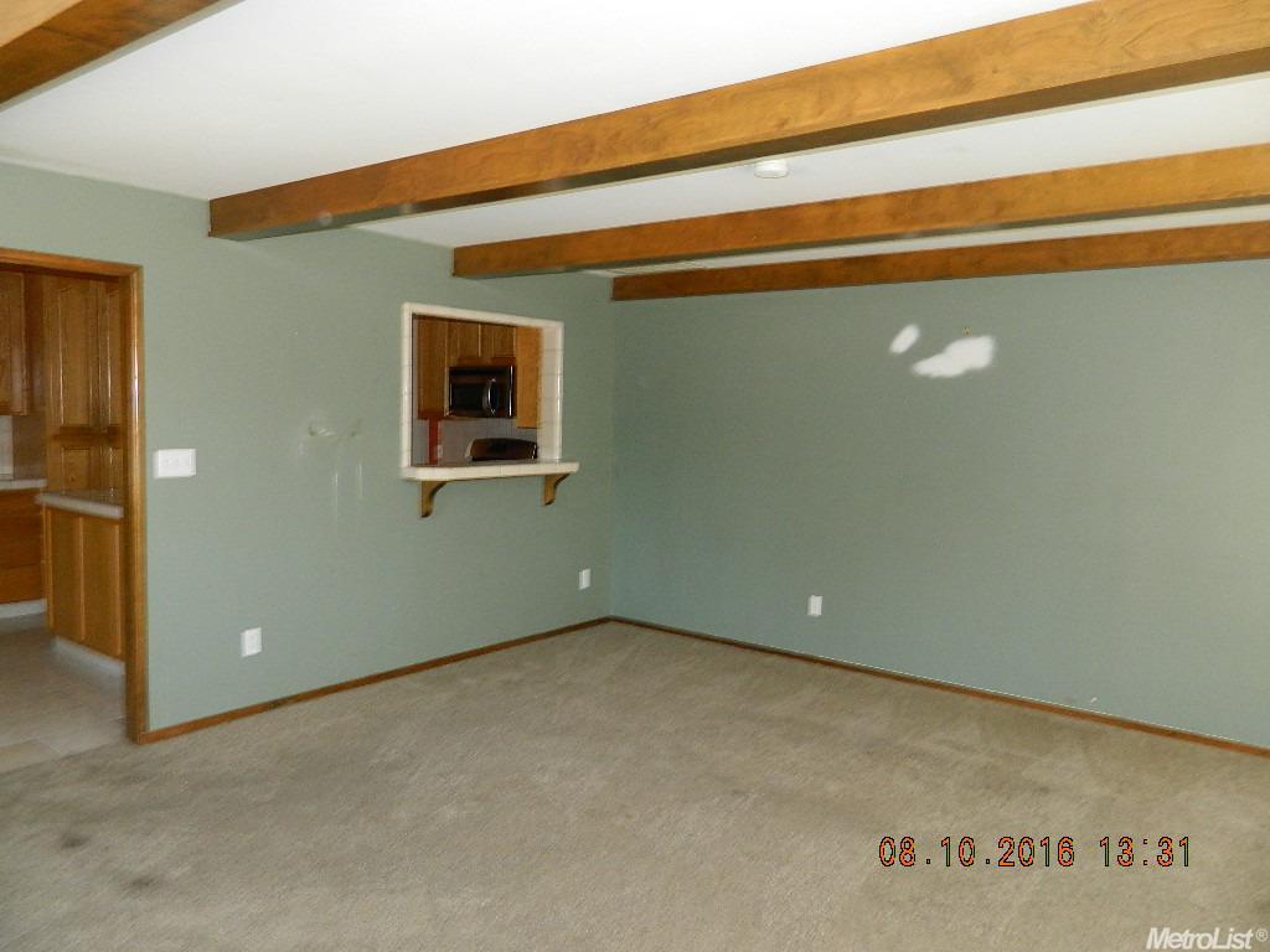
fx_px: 917
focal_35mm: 25
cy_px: 476
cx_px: 635
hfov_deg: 69.4
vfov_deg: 54.9
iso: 200
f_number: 3.1
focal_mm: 4.5
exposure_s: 1/30
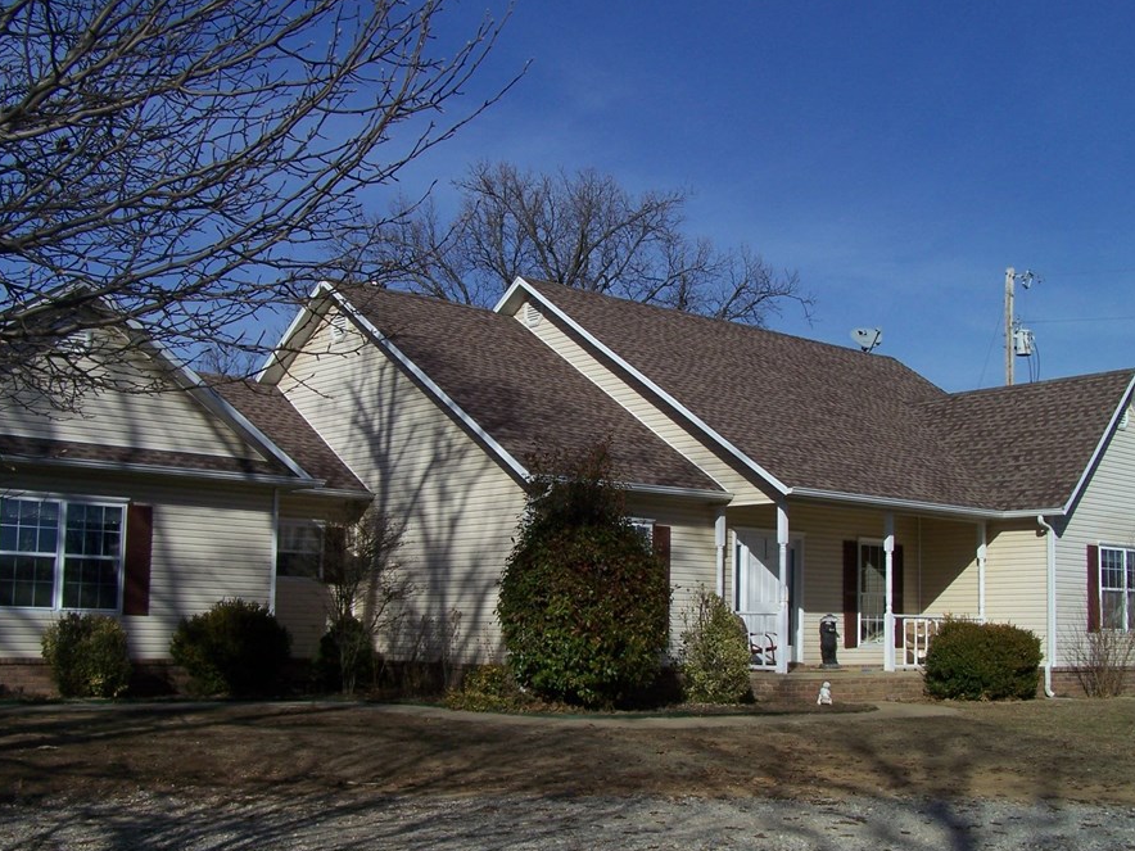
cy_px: 448
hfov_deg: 42.9
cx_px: 584
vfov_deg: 32.9
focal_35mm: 44
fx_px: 1443
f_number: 5.6
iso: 64
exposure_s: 1/640
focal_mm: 6.3
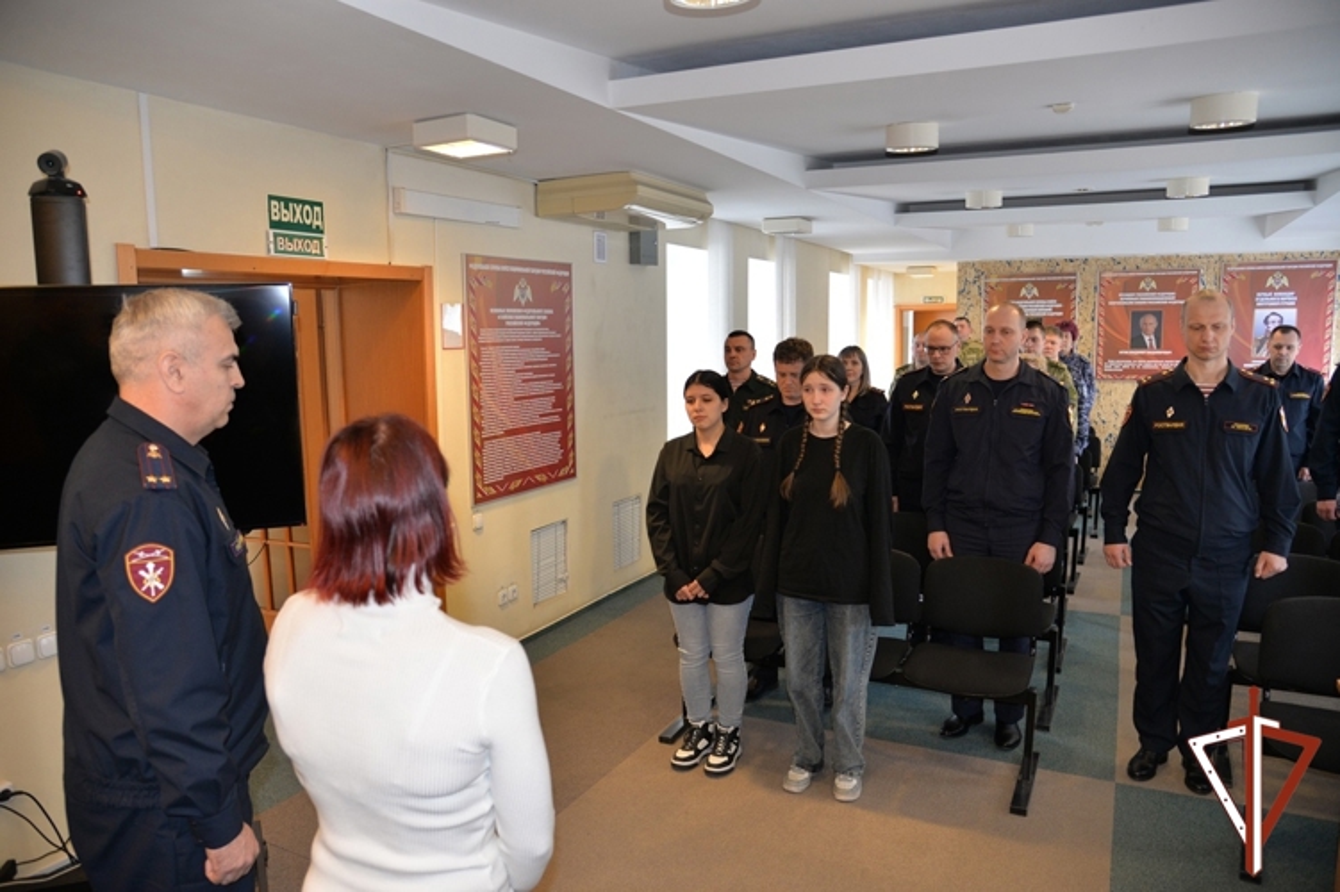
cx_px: 670
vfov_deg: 53.1
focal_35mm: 24
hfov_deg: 73.8
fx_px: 893
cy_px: 446
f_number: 4
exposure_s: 1/60
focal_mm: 24
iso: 800
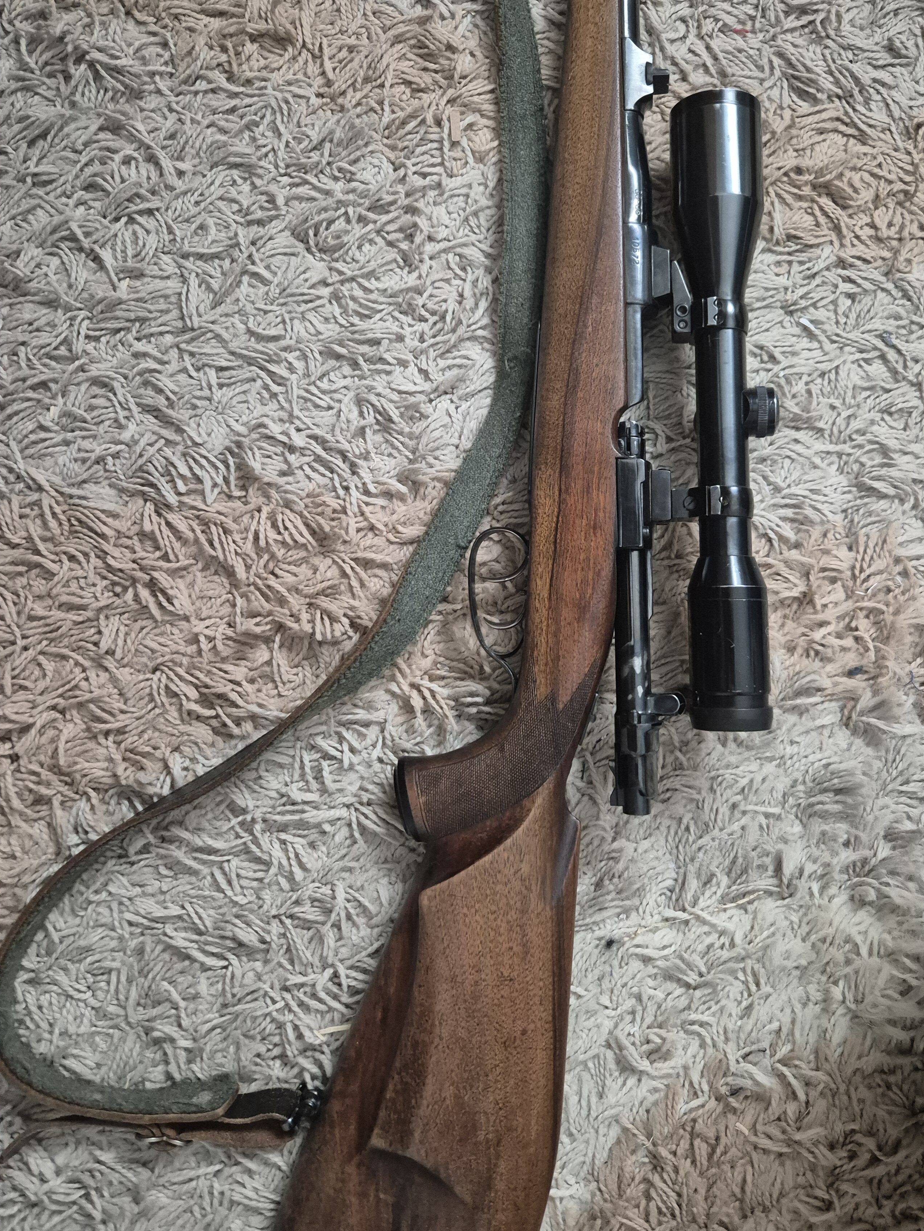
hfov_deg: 51.1
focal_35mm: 27
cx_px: 538
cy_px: 538
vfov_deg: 65.1
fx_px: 961
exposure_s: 1/100
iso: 2000
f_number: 1.8
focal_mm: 5.4
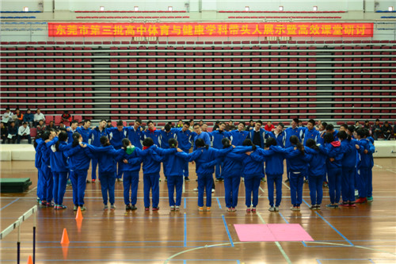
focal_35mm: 68
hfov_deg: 29.9
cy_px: 132
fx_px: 742
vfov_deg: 20.1
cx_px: 198
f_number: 4.8
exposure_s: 1/50
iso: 640
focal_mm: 45
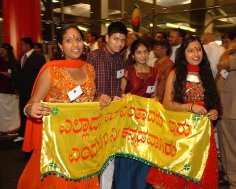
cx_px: 126
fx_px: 276
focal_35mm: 40
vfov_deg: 37.7
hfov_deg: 46.2
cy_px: 95
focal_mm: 23
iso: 400
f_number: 3.5
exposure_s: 1/30
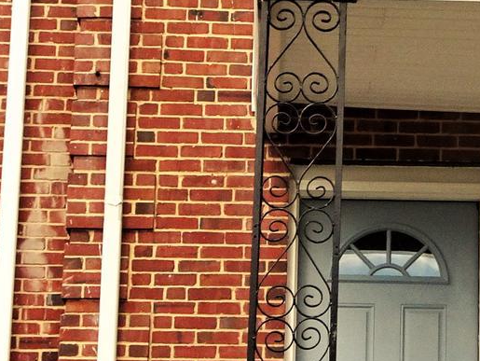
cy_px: -31
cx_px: 607
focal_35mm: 151
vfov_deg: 9.7
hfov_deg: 12.7
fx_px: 2095
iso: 80
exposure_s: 1/400
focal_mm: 6.56
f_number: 4
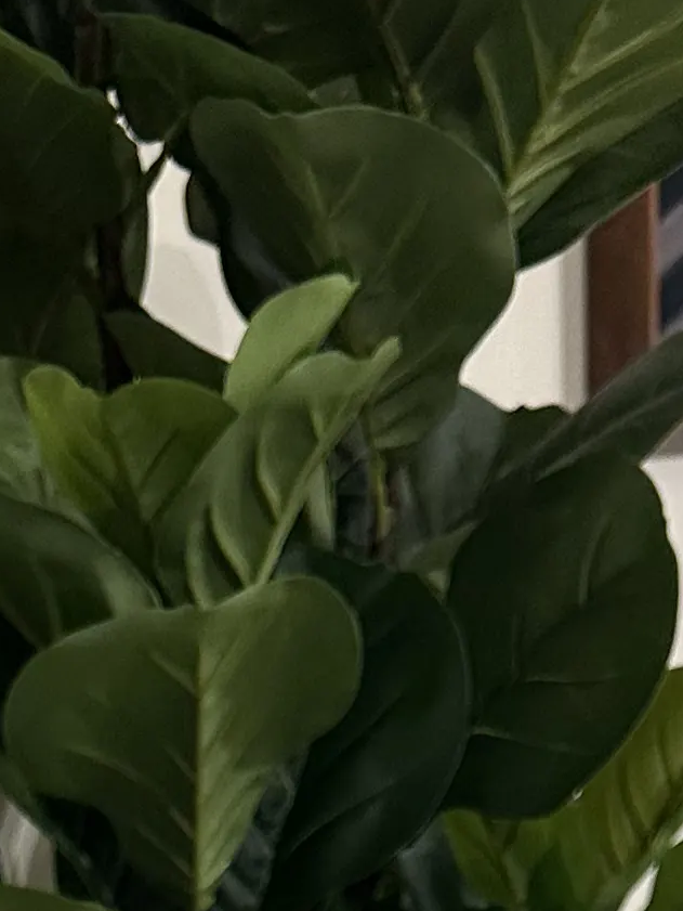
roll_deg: +1.9
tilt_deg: -24.6
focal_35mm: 115
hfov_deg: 12.9
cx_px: 191
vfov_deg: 13.9
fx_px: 3025
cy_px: 1936
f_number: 1.78
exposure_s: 1/100
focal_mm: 6.86
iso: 160
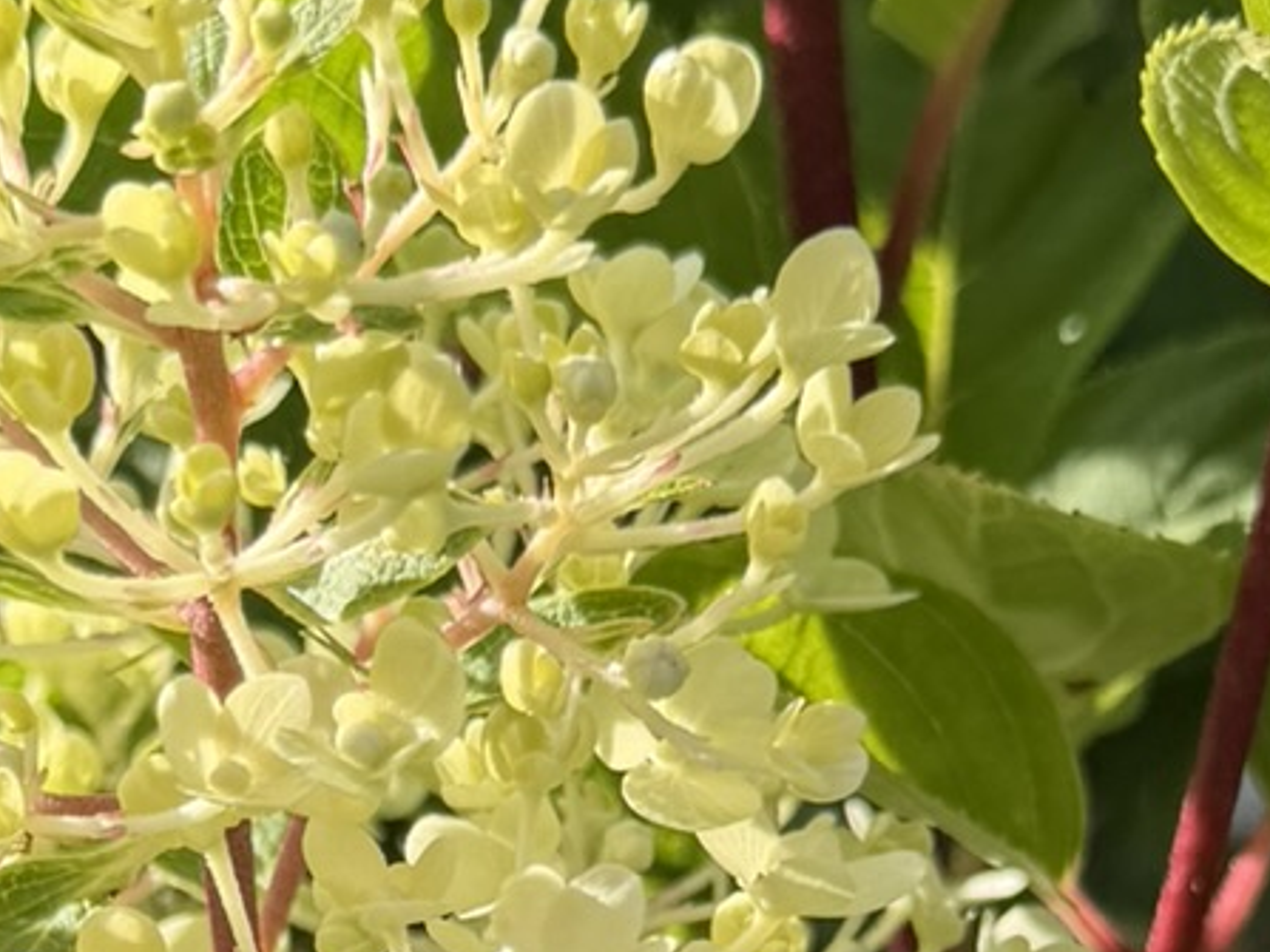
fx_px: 4035
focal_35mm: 110
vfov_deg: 13.0
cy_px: 1216
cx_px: 423
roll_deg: +11.2
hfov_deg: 17.8
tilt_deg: -28.2
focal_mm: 6.76
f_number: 1.78
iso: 80
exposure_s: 1/1585
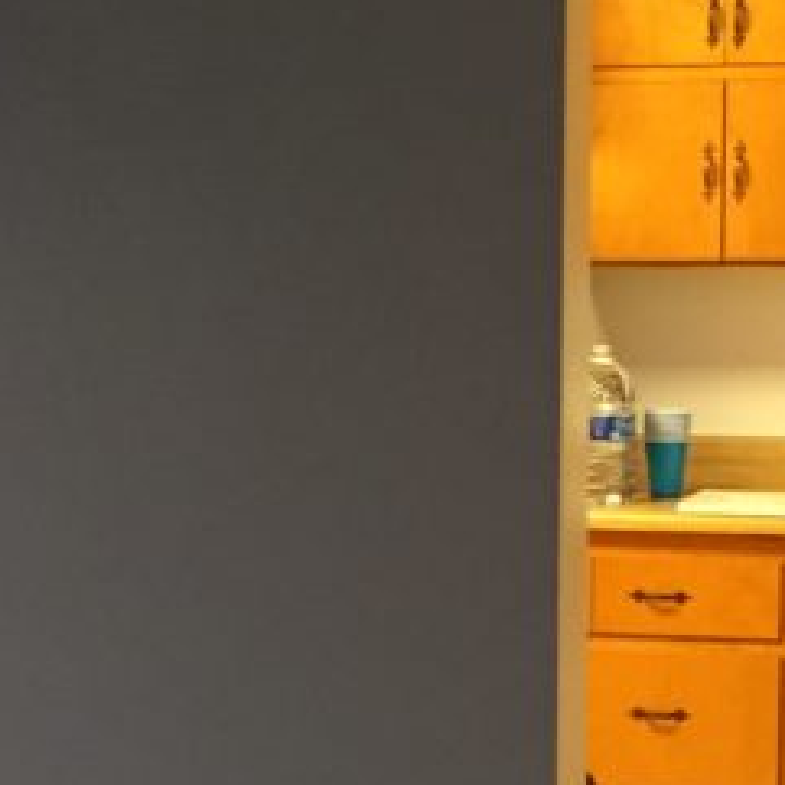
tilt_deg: -5.2
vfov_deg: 15.9
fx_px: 2797
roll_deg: +0.2
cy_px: 557
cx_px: 306
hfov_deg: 16.0
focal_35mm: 109
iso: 250
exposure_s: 1/30
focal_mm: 4.15
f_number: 2.2
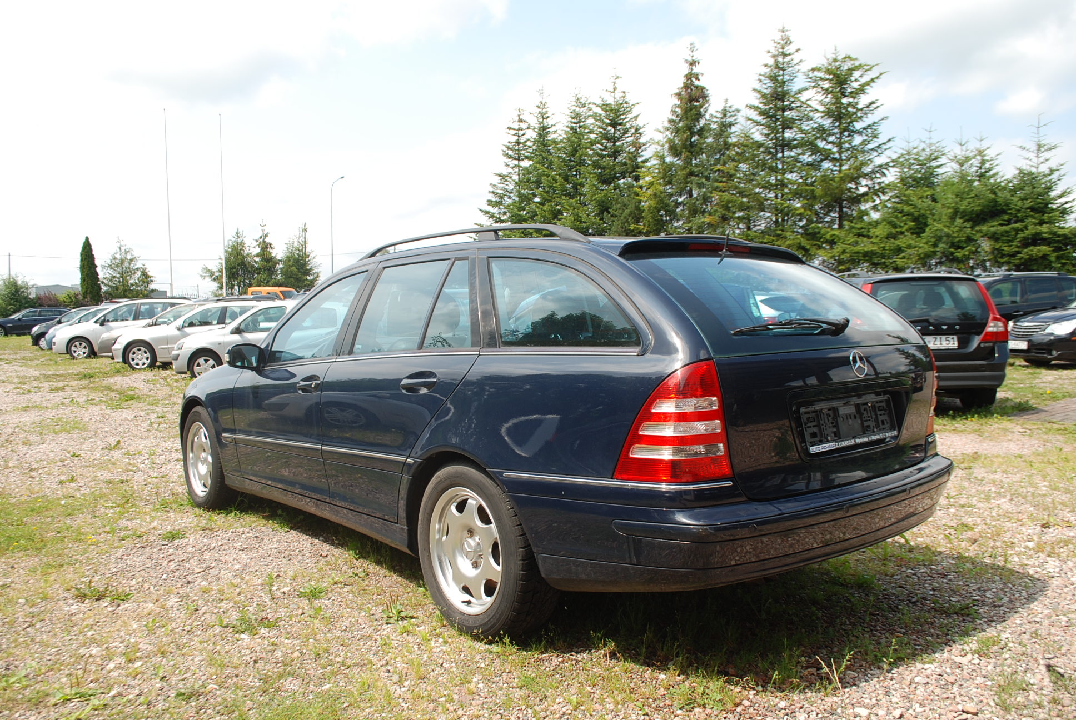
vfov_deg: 43.7
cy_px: 360
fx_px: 898
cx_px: 538
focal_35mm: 30
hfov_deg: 61.9
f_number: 7.1
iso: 100
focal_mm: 20
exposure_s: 1/200
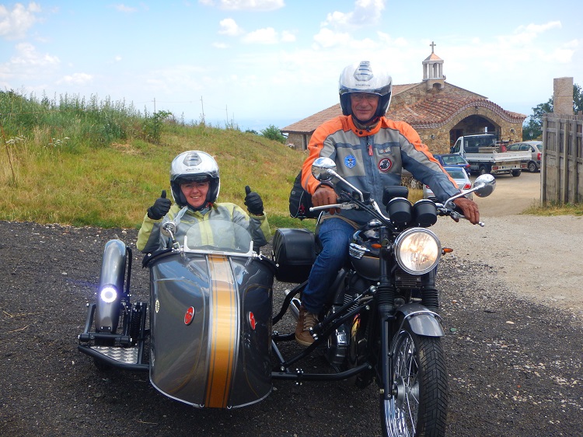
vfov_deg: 30.2
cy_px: 218
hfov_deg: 39.7
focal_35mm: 48
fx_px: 808
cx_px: 292
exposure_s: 1/500
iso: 125
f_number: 4.3
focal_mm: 8.5
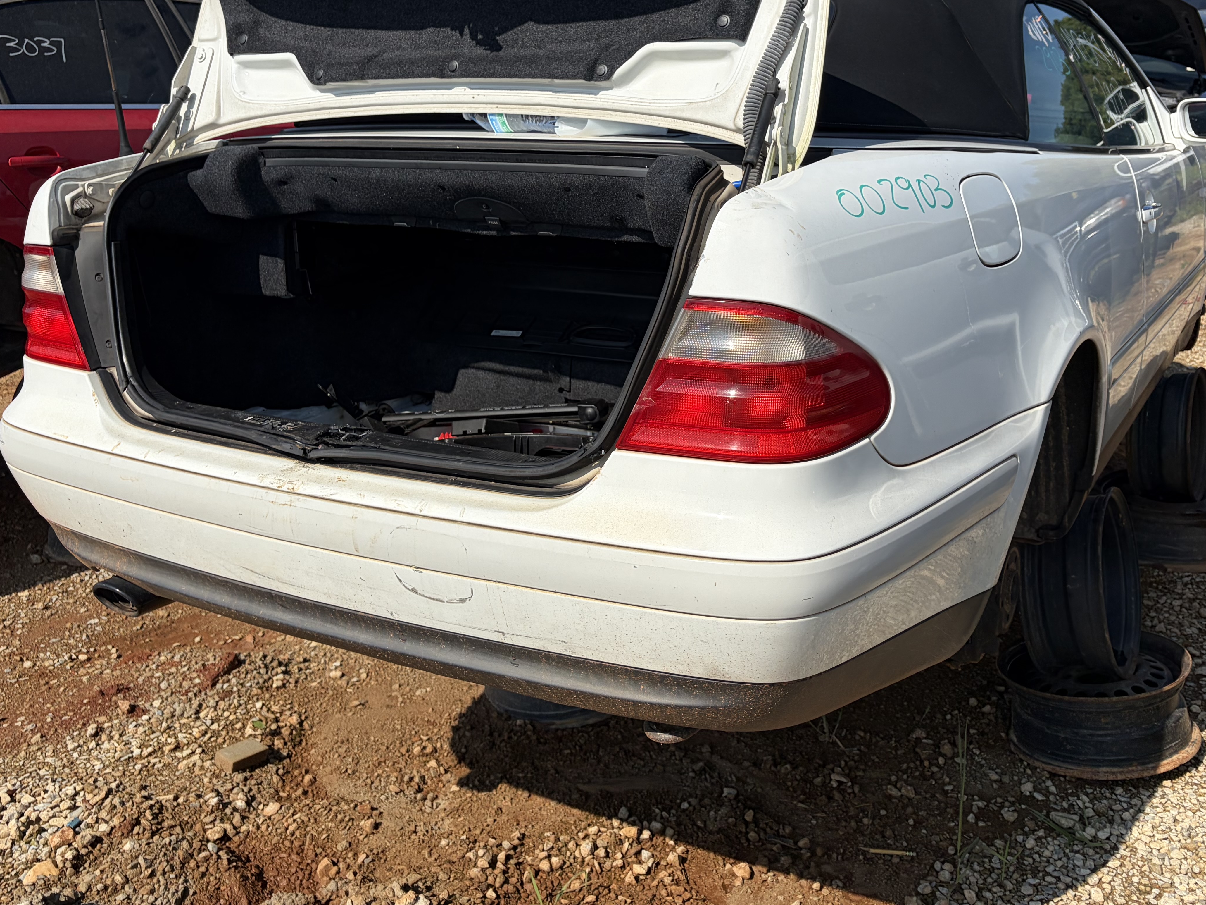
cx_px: 617
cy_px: 294
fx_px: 1254
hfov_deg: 51.3
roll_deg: +0.2
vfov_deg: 39.1
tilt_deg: -10.5
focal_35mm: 36
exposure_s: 1/6993
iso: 64
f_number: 1.6
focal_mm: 5.96
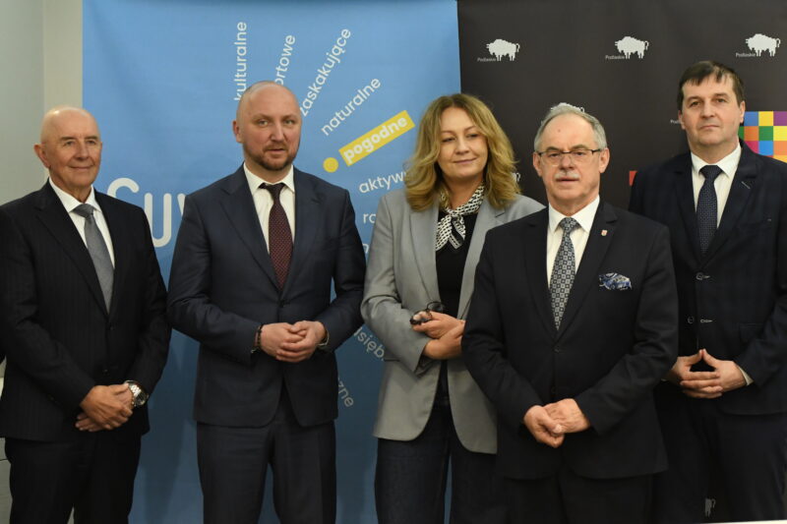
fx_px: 2295
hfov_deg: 19.5
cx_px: 394
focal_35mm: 105
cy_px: 262
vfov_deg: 13.0
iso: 4000
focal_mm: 70
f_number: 2.8
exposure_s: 1/640
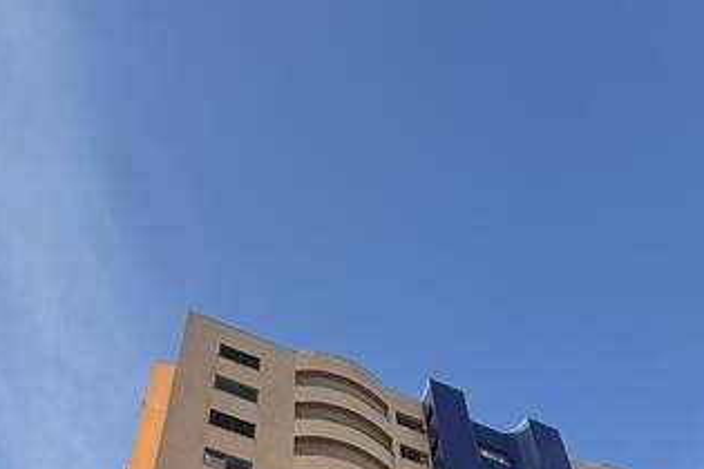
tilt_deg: +37.6
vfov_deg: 16.8
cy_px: 1021
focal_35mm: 50
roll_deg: +7.3
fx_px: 978
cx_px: 465
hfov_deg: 39.2
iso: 50
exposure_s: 1/235
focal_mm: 2.22
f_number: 2.2
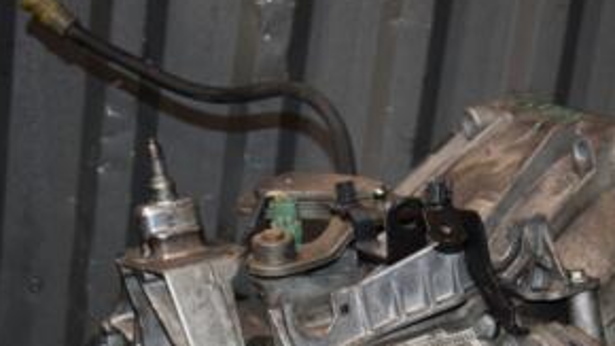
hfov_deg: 20.2
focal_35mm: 104
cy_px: 412
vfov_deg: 11.4
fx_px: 1696
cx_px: 524
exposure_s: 1/60
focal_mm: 32
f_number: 5
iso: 800
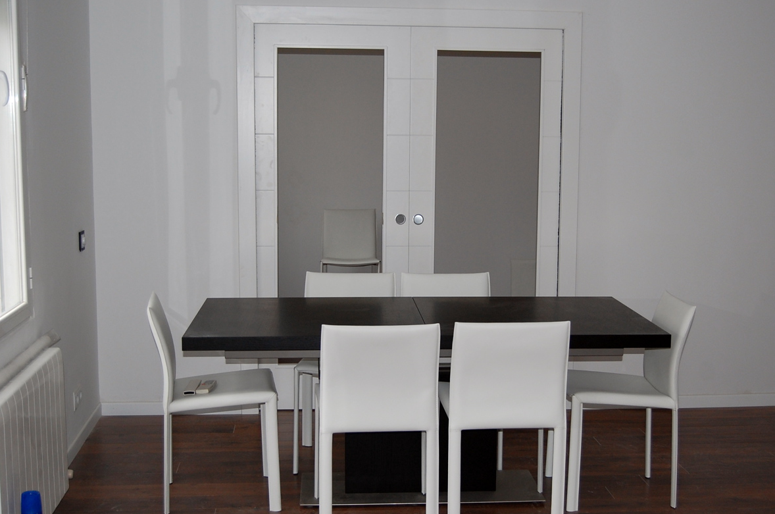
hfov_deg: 37.2
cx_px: 401
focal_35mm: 54
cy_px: 265
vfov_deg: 25.2
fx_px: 1151
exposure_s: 1/60
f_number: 4.5
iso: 400
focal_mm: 31
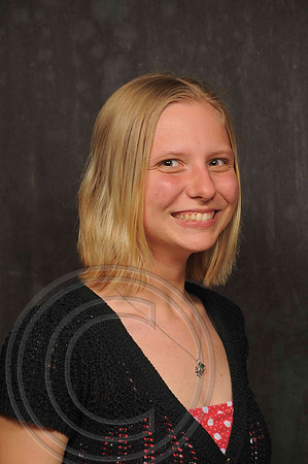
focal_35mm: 112
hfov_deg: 12.2
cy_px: 232
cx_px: 154
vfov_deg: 18.2
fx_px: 1447
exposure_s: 1/60
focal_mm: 75
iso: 200
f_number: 6.3
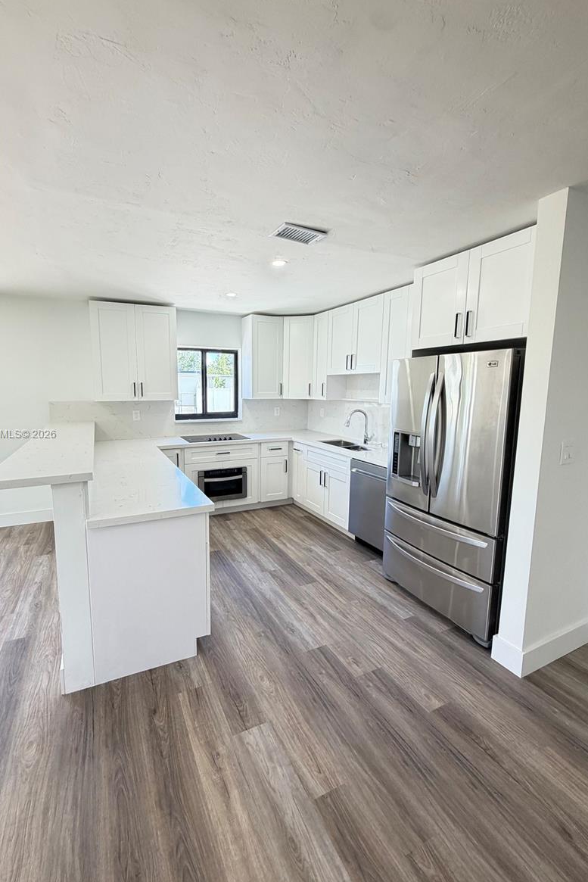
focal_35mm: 15
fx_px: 367
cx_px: 256
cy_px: 435
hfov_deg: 77.0
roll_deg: -0.2
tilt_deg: -8.0
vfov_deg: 100.4
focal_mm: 2.22
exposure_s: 1/60
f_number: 2.2
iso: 200
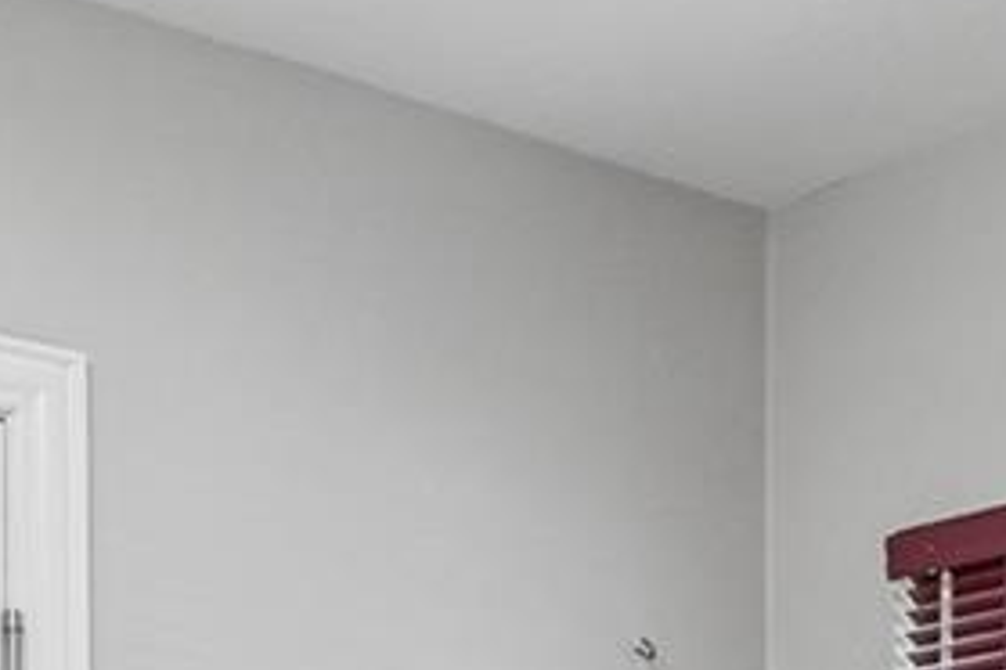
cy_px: 1174
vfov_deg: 14.2
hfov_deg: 23.1
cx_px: 876
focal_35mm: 86
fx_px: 2403
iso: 800
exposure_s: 1/13
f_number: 8
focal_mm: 10
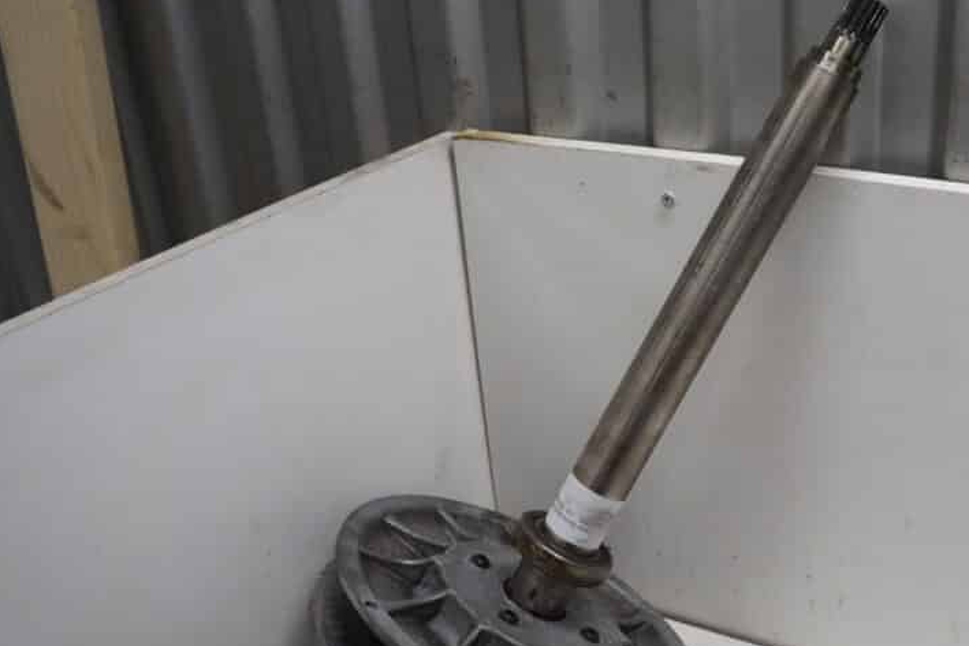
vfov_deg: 33.9
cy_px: 432
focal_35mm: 39
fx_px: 1050
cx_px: 653
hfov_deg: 48.6
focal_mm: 18
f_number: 5
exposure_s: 1/60
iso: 160
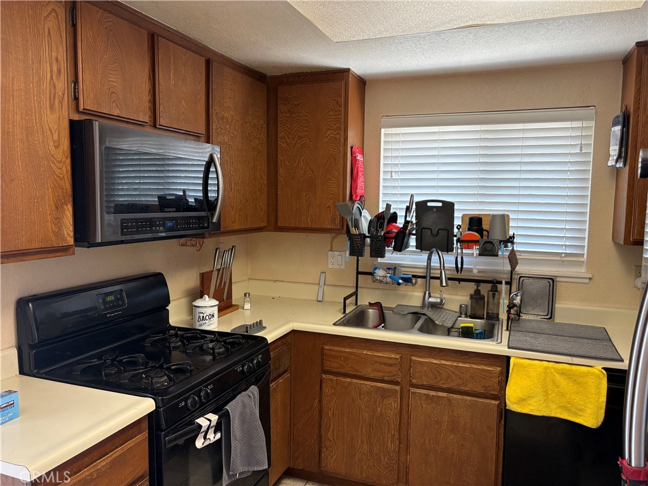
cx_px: 324
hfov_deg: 67.3
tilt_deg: -4.5
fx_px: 487
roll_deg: -0.1
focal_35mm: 26
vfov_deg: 53.1
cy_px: 243
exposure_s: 1/60
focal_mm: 5.96
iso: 125
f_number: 1.6
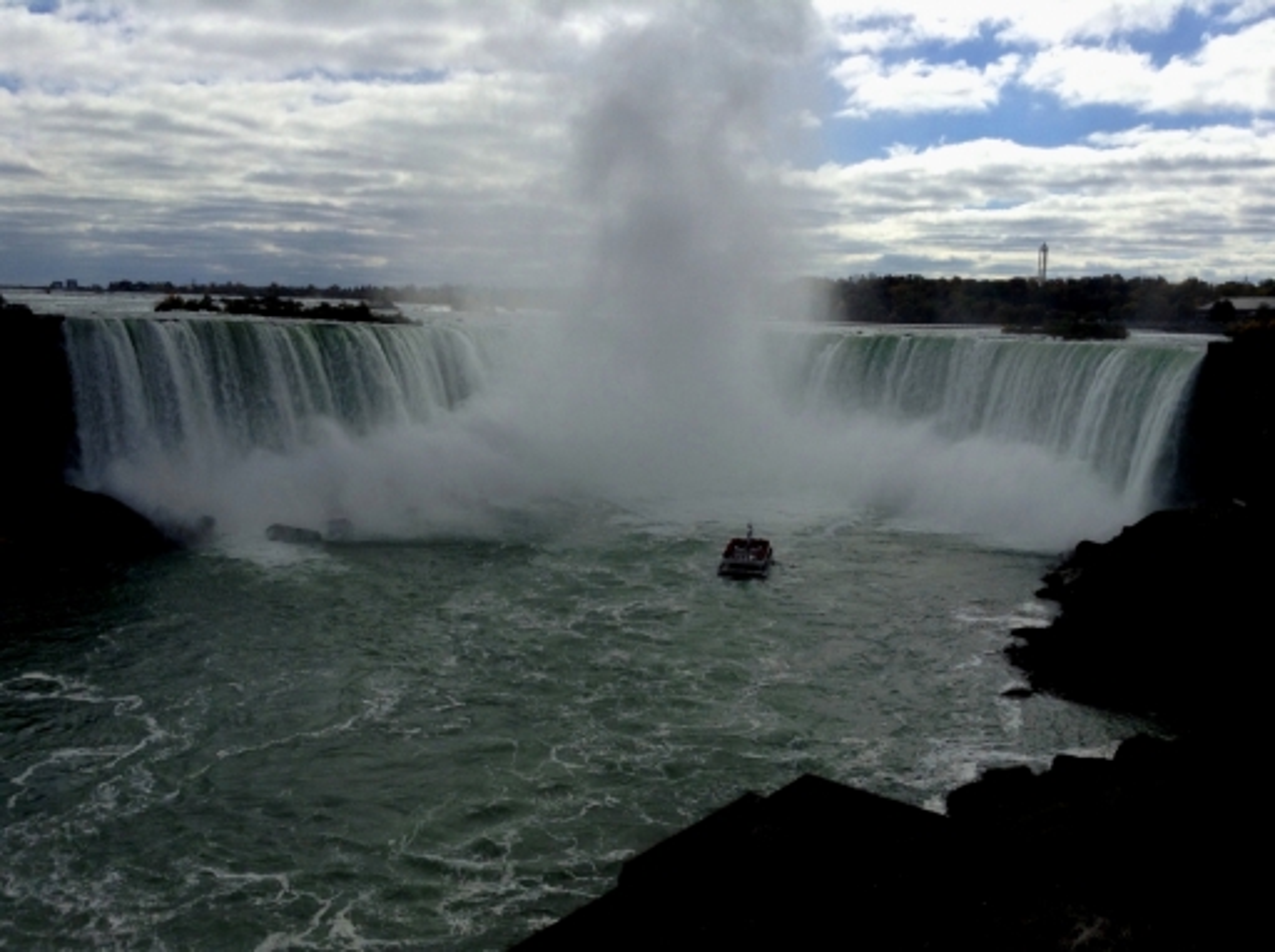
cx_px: 638
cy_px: 476
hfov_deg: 55.4
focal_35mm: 33
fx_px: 1213
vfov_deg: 42.8
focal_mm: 3.3
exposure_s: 1/3226
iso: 32
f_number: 2.4
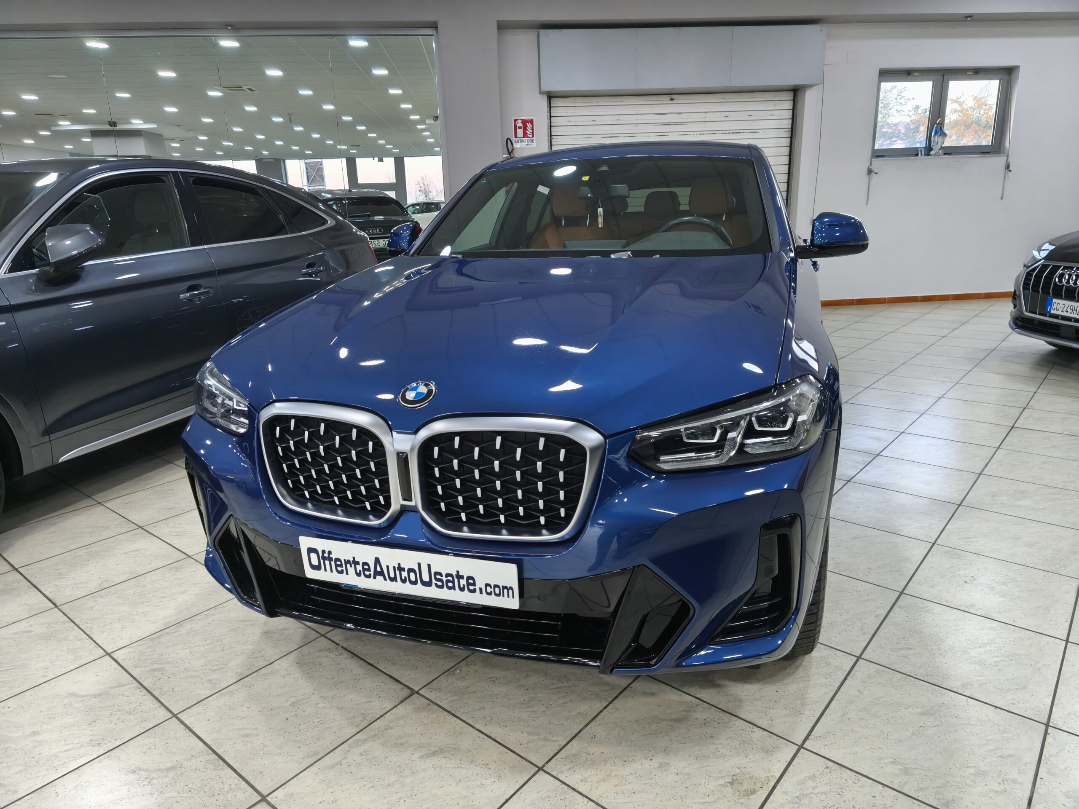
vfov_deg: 58.9
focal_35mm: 23
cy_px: 404
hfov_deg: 73.9
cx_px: 540
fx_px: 717
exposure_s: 1/50
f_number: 1.7
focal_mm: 5.35
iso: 800
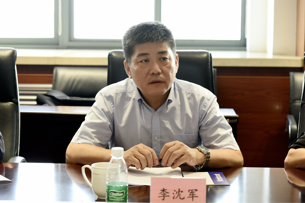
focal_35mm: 92
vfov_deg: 14.9
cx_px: 152
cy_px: 102
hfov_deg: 22.1
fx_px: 779
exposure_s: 1/100
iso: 2000
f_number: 5
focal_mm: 92
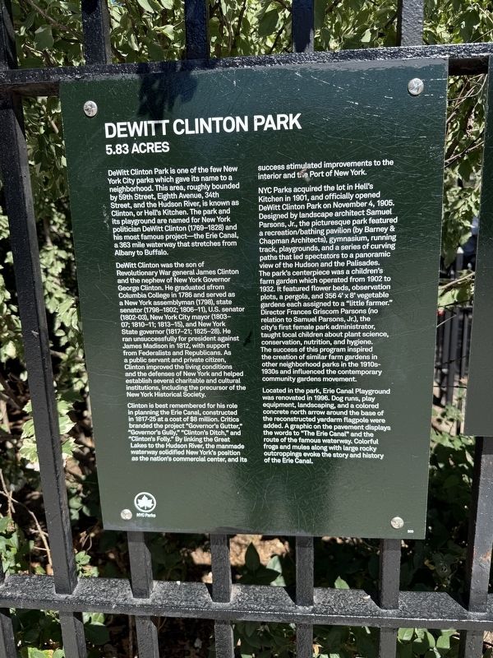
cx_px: 246
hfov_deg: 56.8
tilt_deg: -8.6
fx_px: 456
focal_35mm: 24
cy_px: 329
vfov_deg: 71.6
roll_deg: -0.1
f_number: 1.78
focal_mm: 6.76
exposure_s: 1/2907
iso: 80
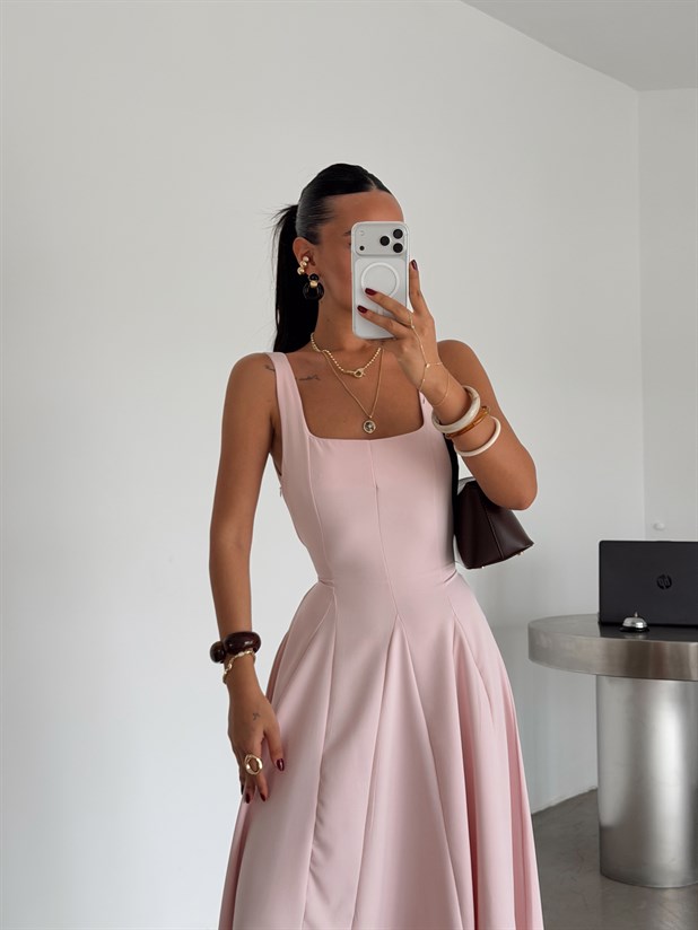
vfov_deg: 39.7
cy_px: 465
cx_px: 349
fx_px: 1291
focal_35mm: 48
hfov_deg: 30.3
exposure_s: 1/177
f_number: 1.78
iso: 50
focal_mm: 6.76
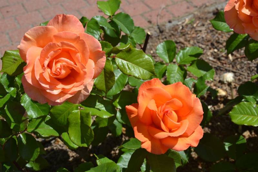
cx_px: 129
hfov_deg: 33.4
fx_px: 430
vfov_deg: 22.6
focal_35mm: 60
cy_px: 86
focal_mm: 40
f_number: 8
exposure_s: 1/250
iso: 100
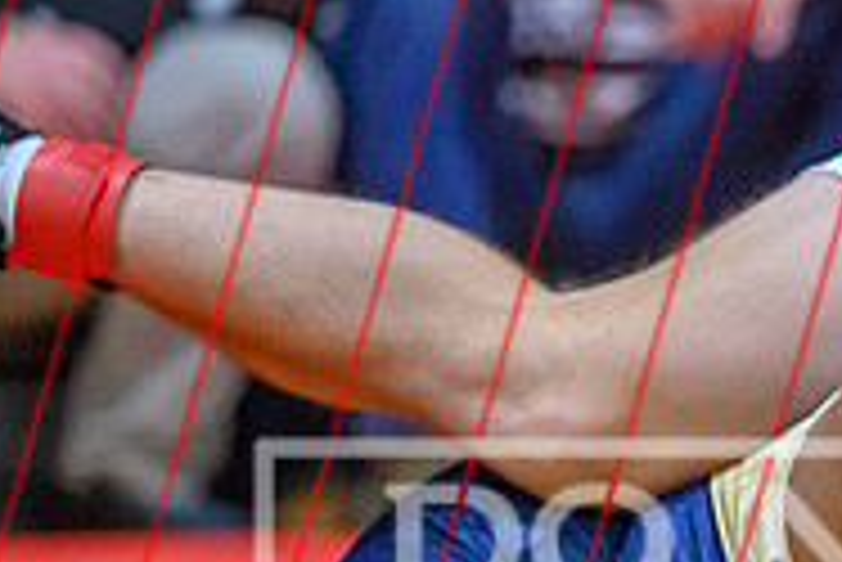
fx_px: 11493
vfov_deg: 2.8
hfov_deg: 4.2
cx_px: 1441
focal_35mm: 491
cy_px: 573
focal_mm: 125
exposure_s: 1/800
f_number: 2.8
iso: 9000
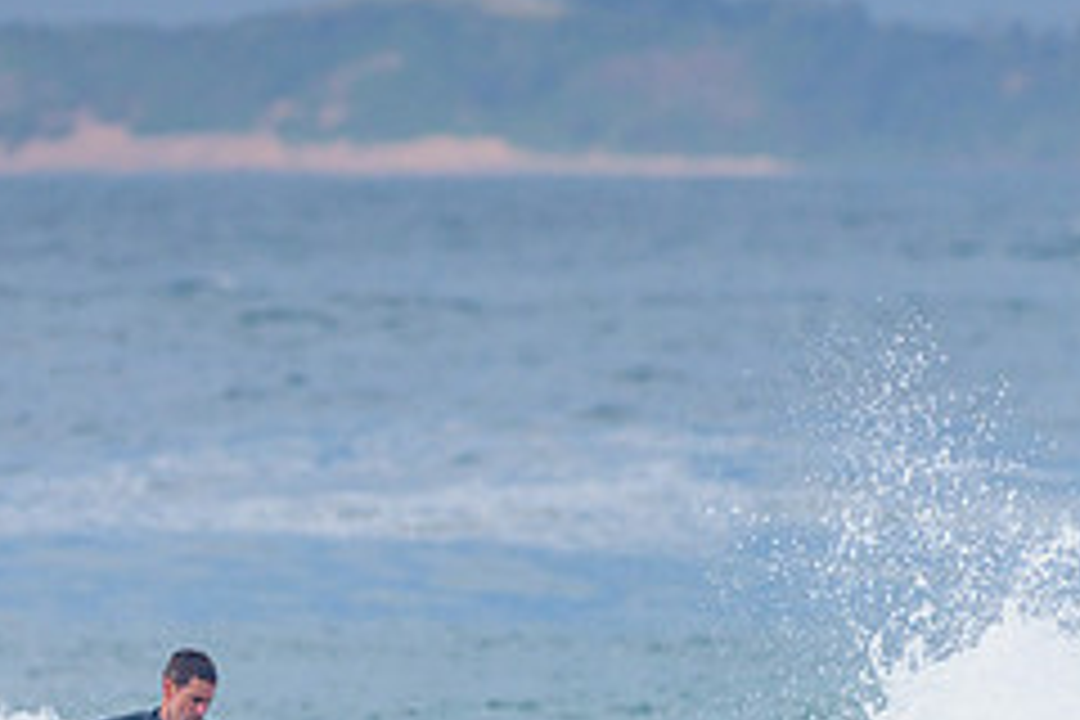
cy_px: 956
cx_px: 217
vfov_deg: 0.9
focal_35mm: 1481
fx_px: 44427
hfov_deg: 1.4
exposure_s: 1/2000
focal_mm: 500
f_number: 5.6
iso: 250
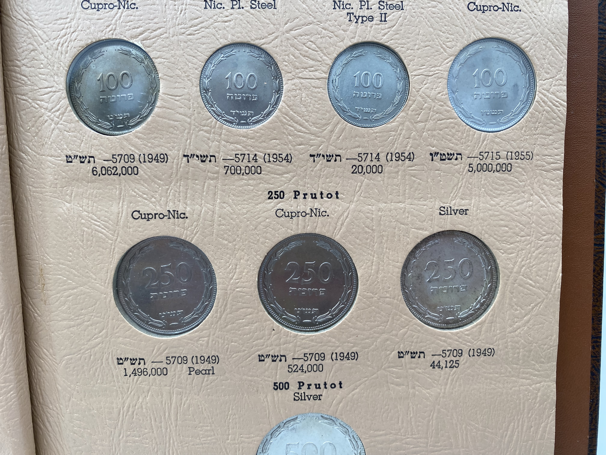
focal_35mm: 25
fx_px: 438
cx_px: 303
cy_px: 228
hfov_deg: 69.4
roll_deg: +1.7
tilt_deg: -21.9
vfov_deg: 54.9
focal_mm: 4.25
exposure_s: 1/128
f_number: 1.8
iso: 32
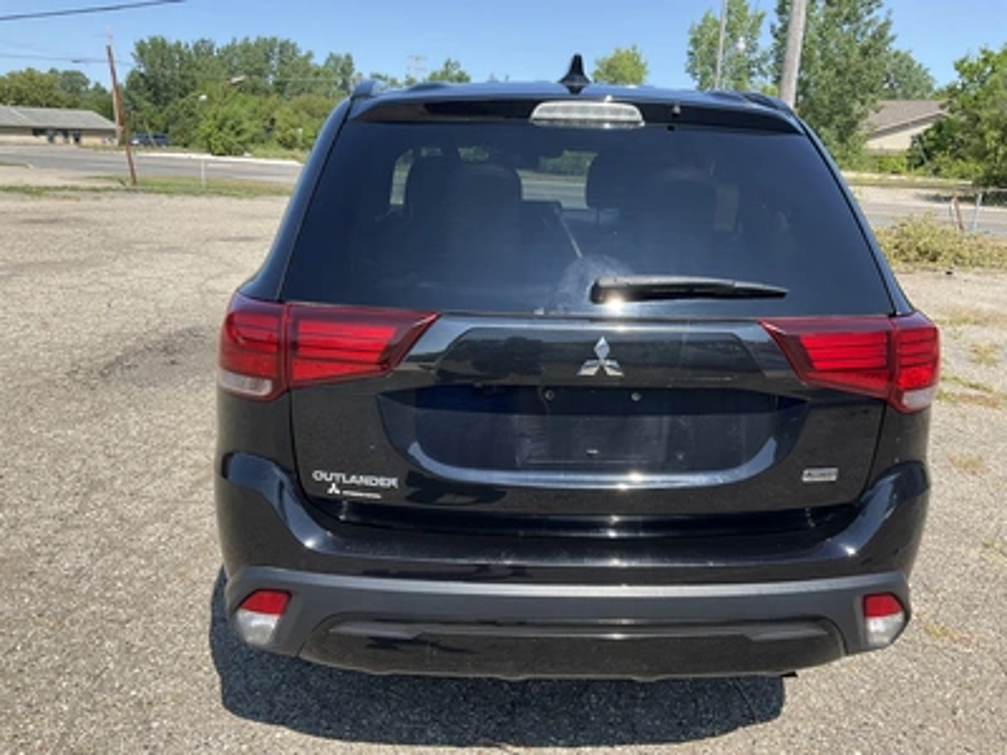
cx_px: 504
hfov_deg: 61.7
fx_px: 844
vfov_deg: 48.2
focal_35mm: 29
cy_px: 378
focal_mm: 3
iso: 25
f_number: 1.8
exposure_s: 1/883
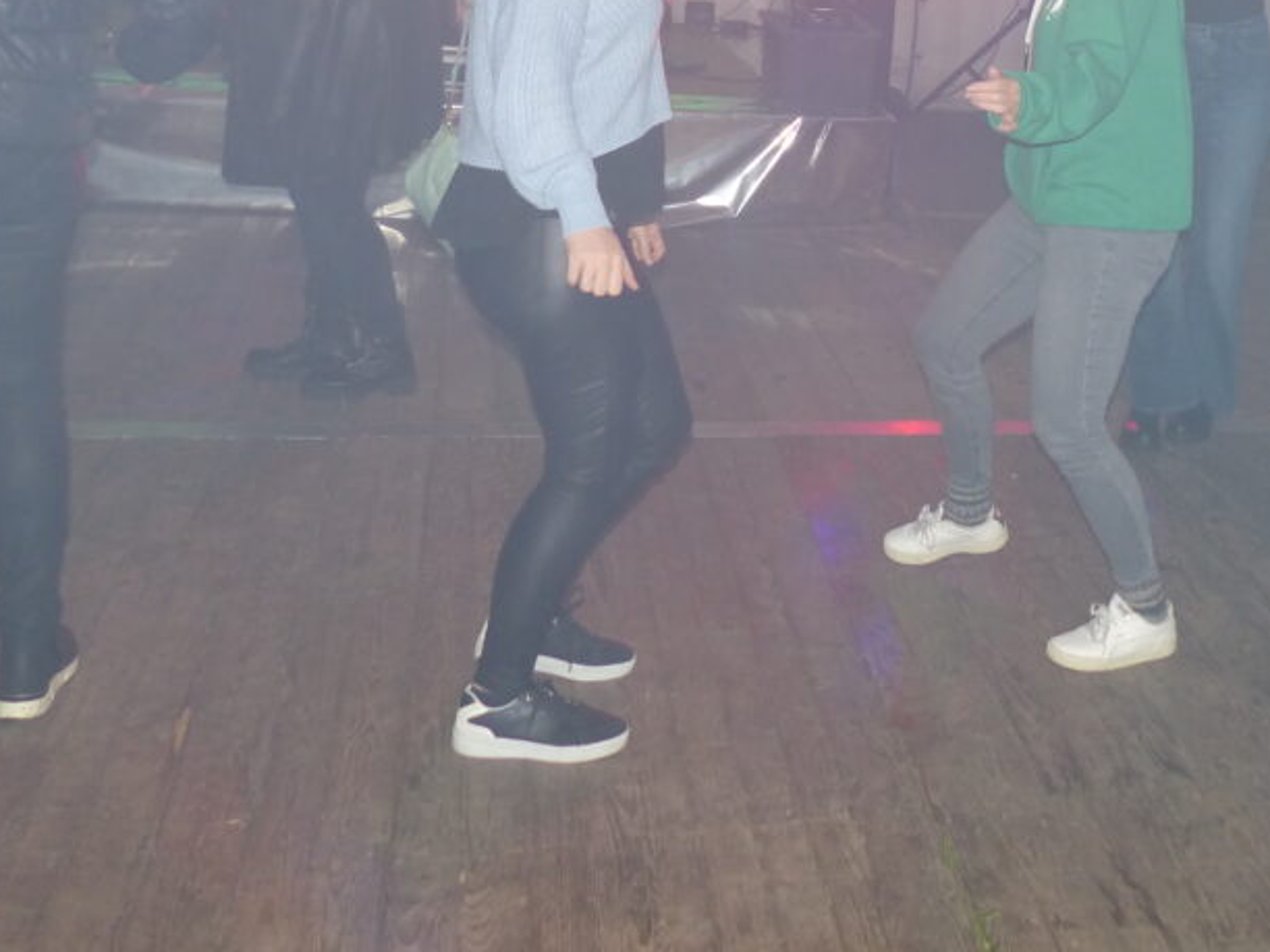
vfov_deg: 28.3
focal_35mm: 49
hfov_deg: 37.9
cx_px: 952
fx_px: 1798
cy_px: 60
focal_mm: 4.5
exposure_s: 1/60
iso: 125
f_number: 2.8
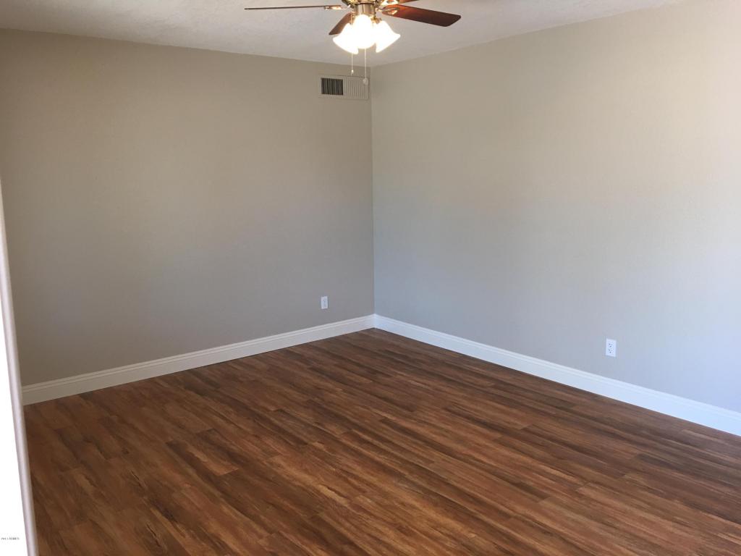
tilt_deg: -9.0
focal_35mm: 29
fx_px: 621
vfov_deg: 48.2
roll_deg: +0.2
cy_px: 278
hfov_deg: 61.7
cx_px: 370
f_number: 2.2
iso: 40
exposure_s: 1/30
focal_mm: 4.15
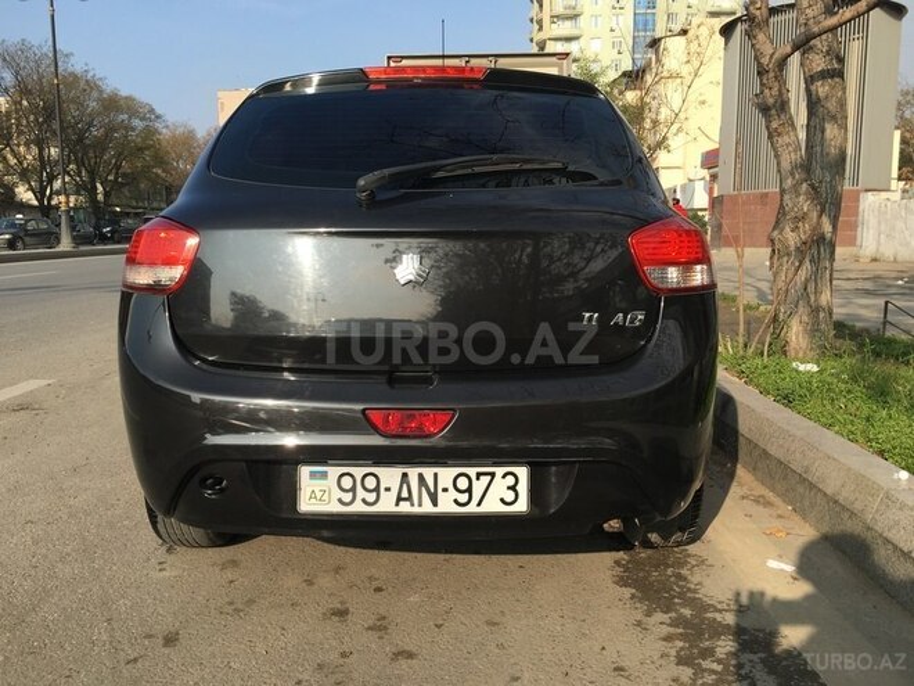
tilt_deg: -7.1
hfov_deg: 61.7
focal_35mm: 29
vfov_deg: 48.2
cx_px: 457
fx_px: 766
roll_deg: +1.2
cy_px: 343
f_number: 2.2
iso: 25
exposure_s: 1/1099
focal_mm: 4.15
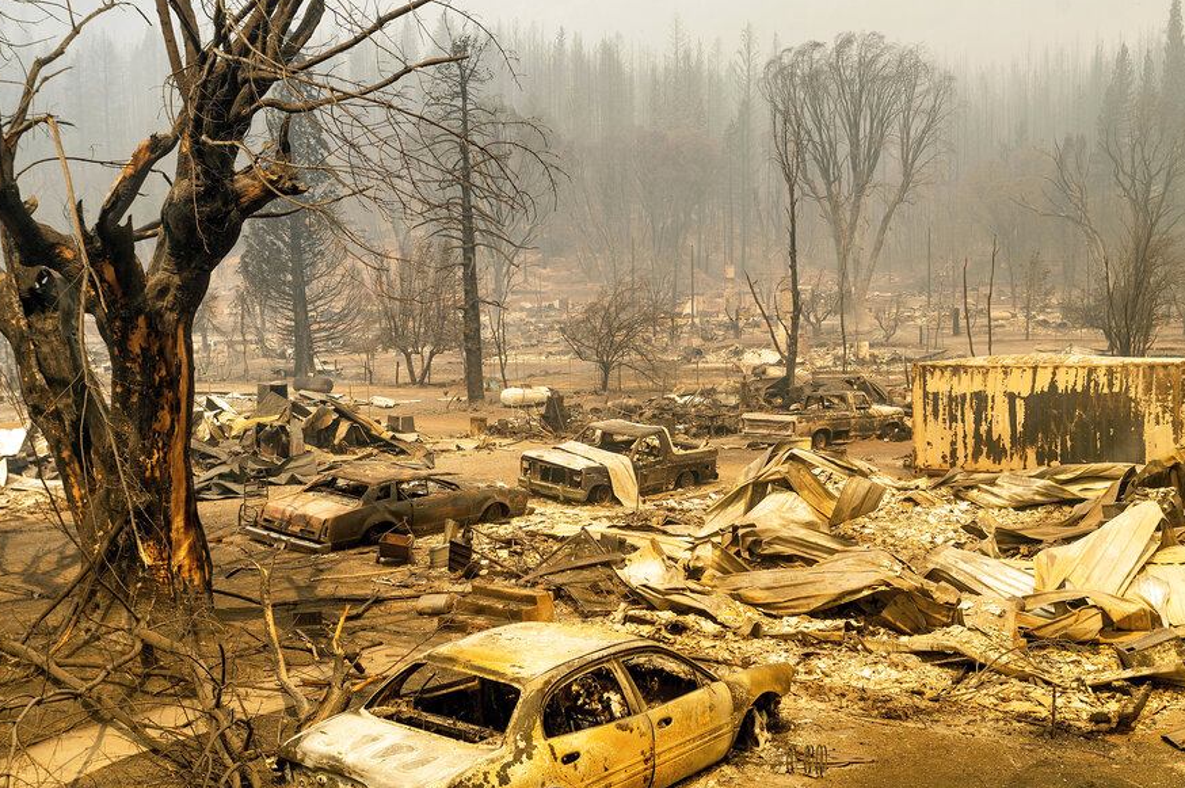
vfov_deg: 32.5
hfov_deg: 47.4
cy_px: 448
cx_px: 630
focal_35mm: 41
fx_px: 1348
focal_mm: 35
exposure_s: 1/1000
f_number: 8
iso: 280
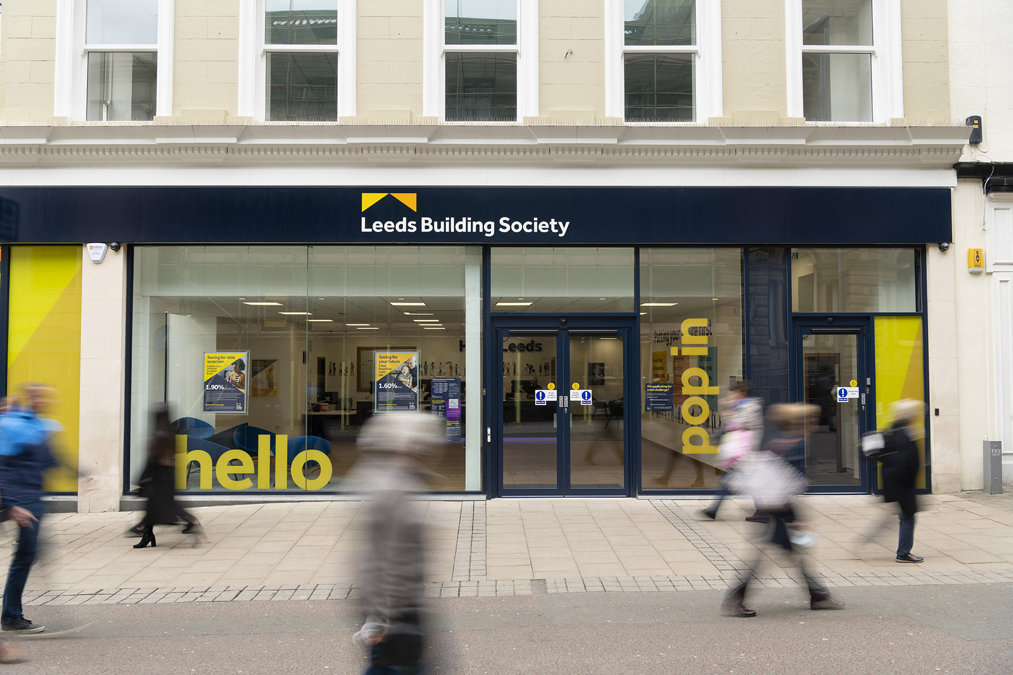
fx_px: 844
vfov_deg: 43.6
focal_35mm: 30
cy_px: 338
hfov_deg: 61.9
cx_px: 506
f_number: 9
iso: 64
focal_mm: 30
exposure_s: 1/6
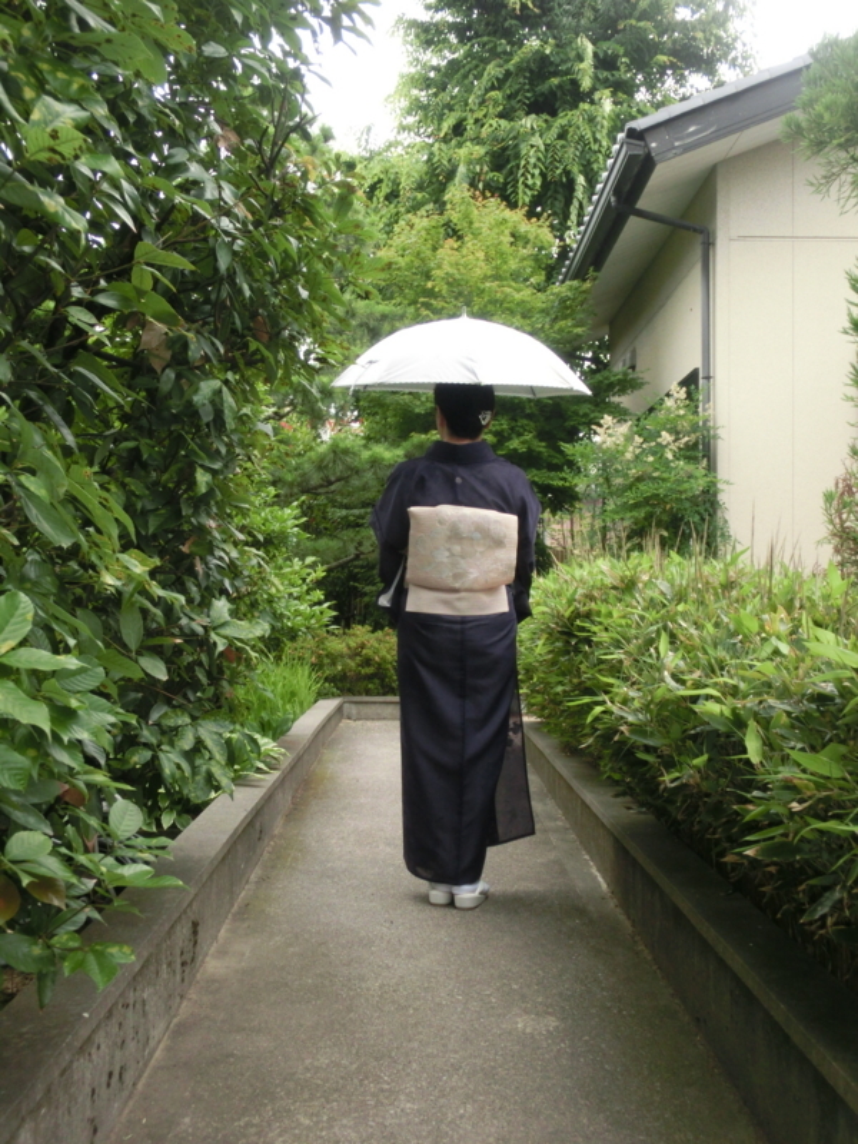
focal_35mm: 38
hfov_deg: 37.7
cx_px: 429
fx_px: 1256
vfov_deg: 49.0
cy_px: 572
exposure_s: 1/250
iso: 250
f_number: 3.9
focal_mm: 6.67
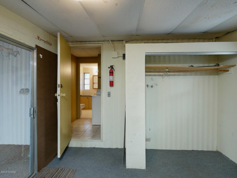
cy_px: 89
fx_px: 123
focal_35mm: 18
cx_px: 118
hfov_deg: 87.7
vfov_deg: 71.6
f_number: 6.3
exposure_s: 1/5
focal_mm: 9
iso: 200
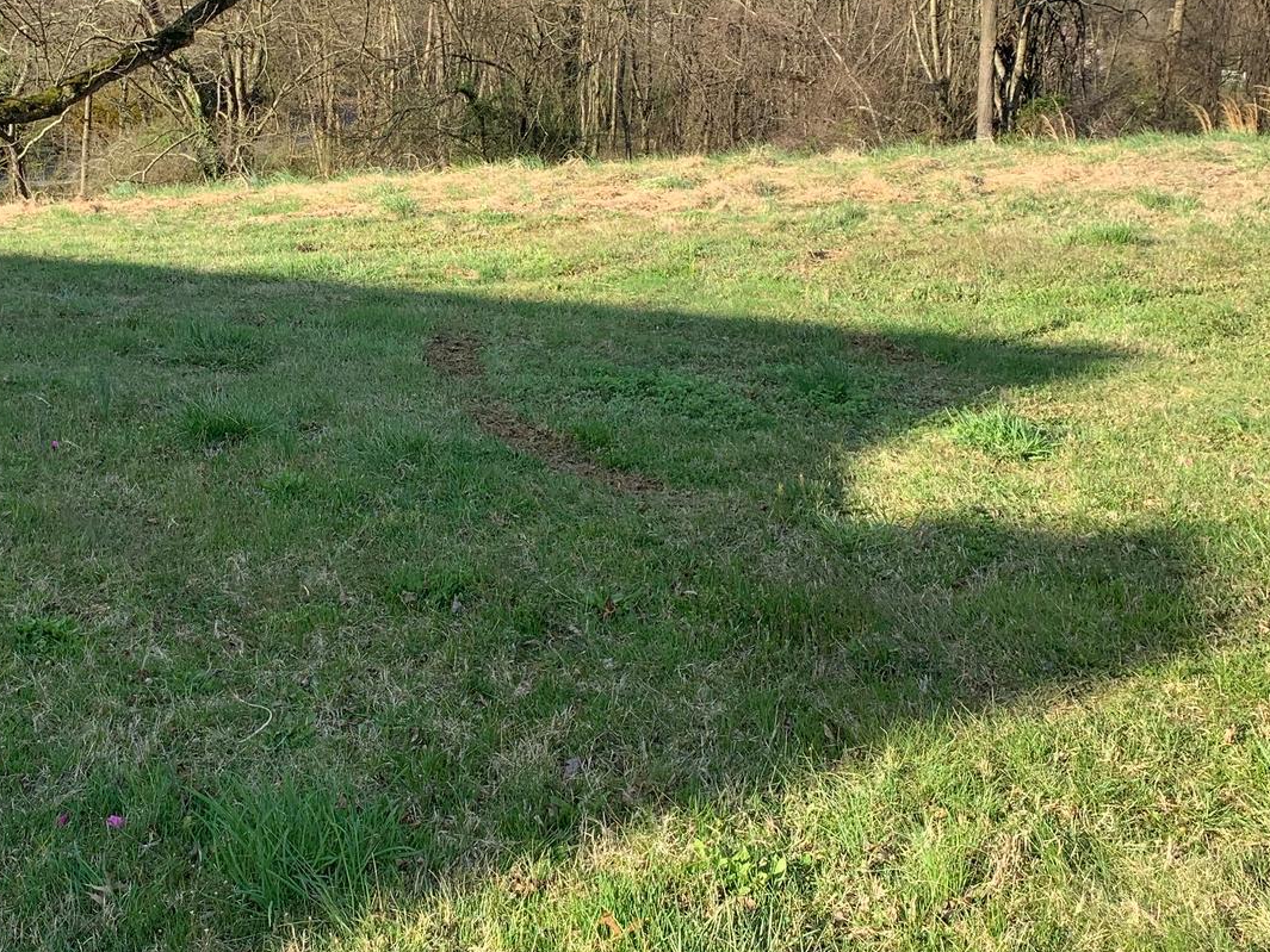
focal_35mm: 50
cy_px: 365
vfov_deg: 29.0
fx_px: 1835
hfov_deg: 37.5
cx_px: 366
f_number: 1.8
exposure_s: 1/711
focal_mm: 4.25
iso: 25
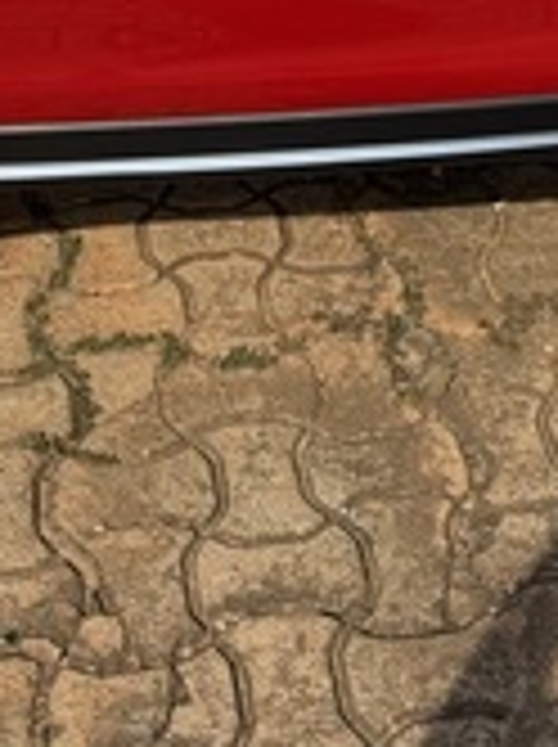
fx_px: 1875
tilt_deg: -10.7
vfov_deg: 19.0
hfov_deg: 16.9
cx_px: 310
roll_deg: -4.9
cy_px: -454
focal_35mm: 87
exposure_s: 1/4405
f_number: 1.78
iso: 80
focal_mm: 6.76
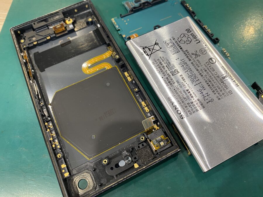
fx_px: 190
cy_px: 98
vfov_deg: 54.9
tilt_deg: -65.5
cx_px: 132
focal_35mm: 25
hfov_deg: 69.4
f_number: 1.8
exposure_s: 1/50
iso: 125
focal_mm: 4.25
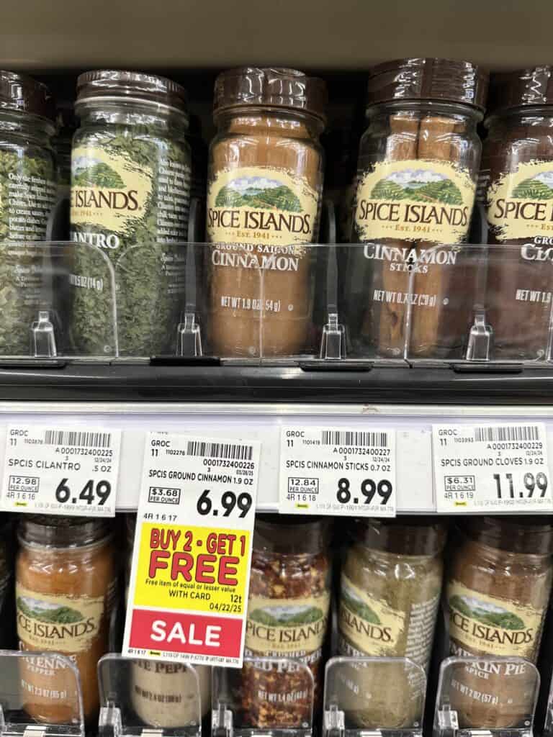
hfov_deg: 56.8
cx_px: 276
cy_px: 368
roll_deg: +2.4
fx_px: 511
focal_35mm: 24
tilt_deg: -11.5
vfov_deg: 71.6
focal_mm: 6.86
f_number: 1.78
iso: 125
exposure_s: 1/61
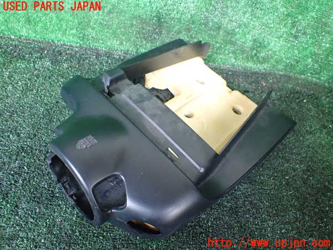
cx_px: 166
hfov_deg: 60.0
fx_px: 289
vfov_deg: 46.8
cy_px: 125
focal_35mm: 30
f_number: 2.3
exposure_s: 1/125
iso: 800
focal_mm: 5.4
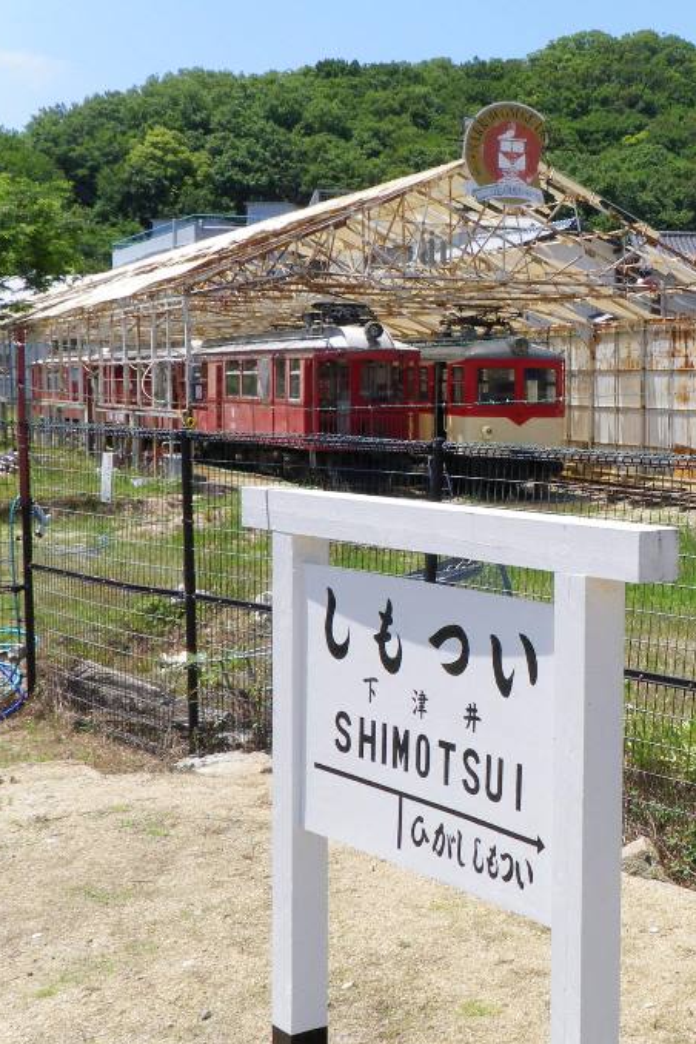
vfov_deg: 36.2
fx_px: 1595
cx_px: 699
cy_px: 516
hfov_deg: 23.6
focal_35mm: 55
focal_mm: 6.2
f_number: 6.3
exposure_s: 1/200
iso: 64
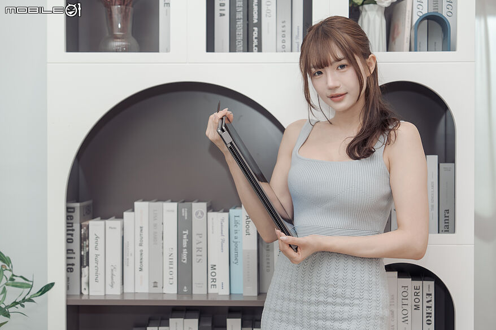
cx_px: 248
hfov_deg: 32.4
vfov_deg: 21.9
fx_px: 854
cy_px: 165
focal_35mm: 62
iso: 500
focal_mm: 62
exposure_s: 1/125
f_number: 2.8
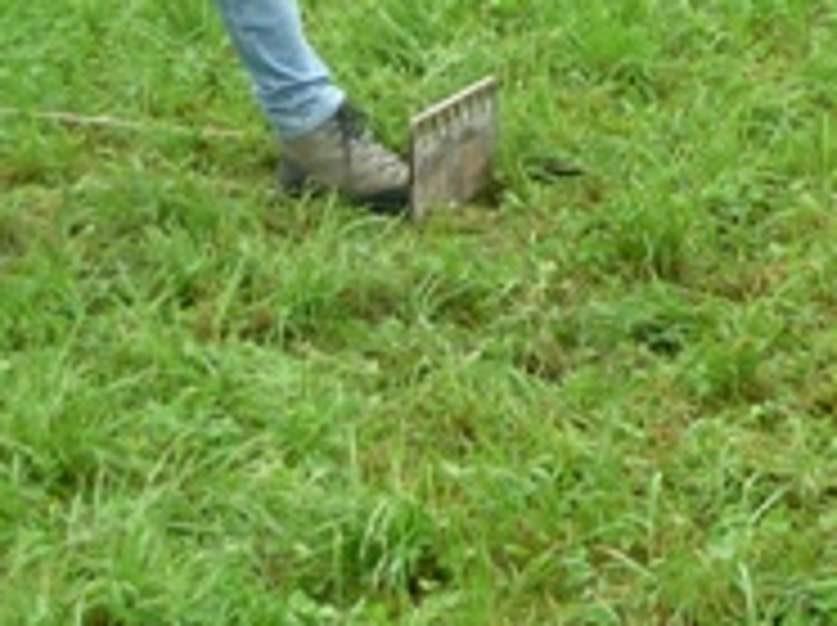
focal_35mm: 142
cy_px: -45
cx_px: 526
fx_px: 3429
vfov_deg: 10.3
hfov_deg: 13.9
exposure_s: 1/200
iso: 80
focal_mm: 5.5
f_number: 2.8
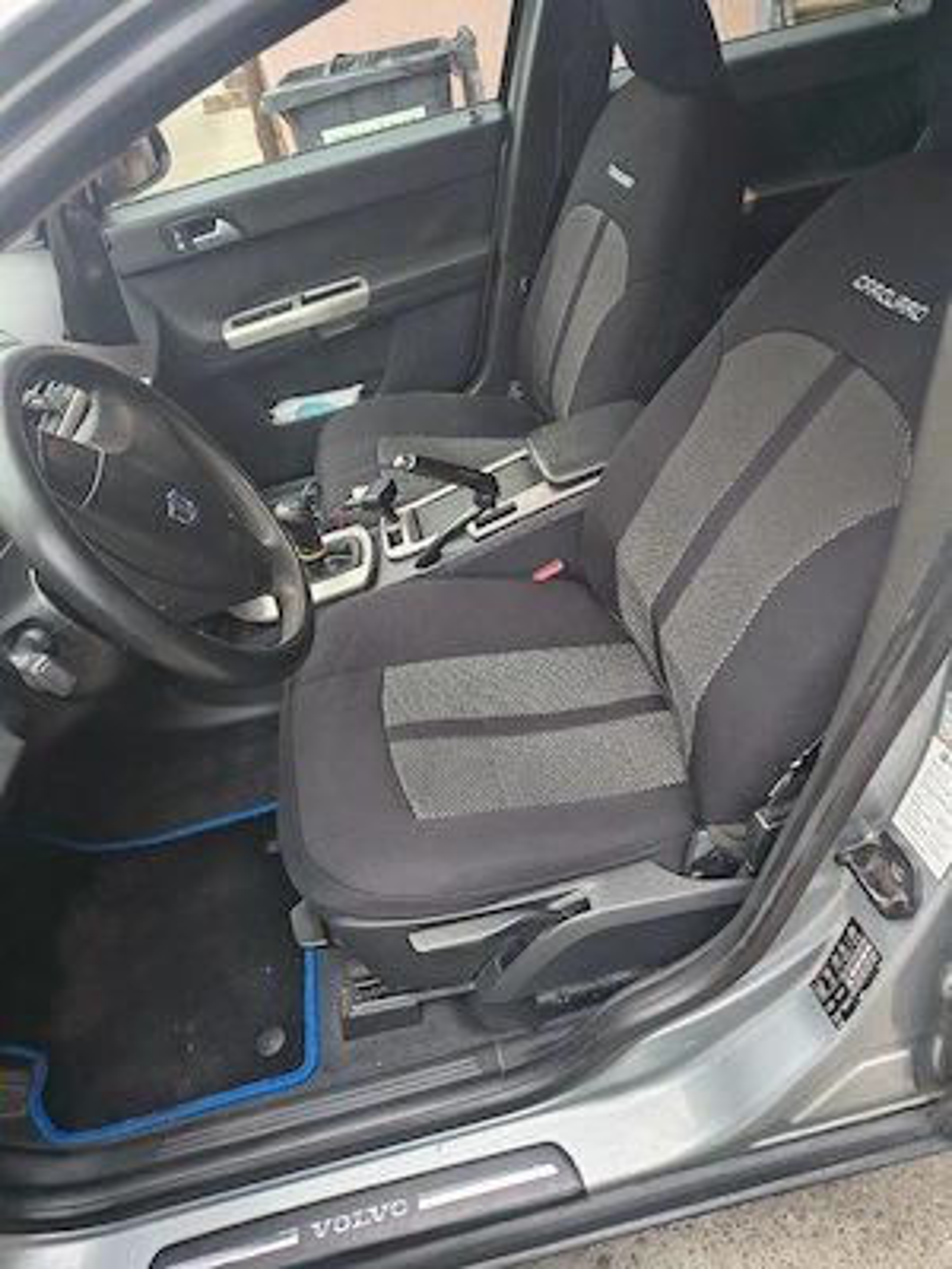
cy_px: 634
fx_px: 880
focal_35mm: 24
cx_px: 476
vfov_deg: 71.6
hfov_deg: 56.8
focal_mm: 5.56
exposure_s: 1/50.3
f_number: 1.8
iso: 641
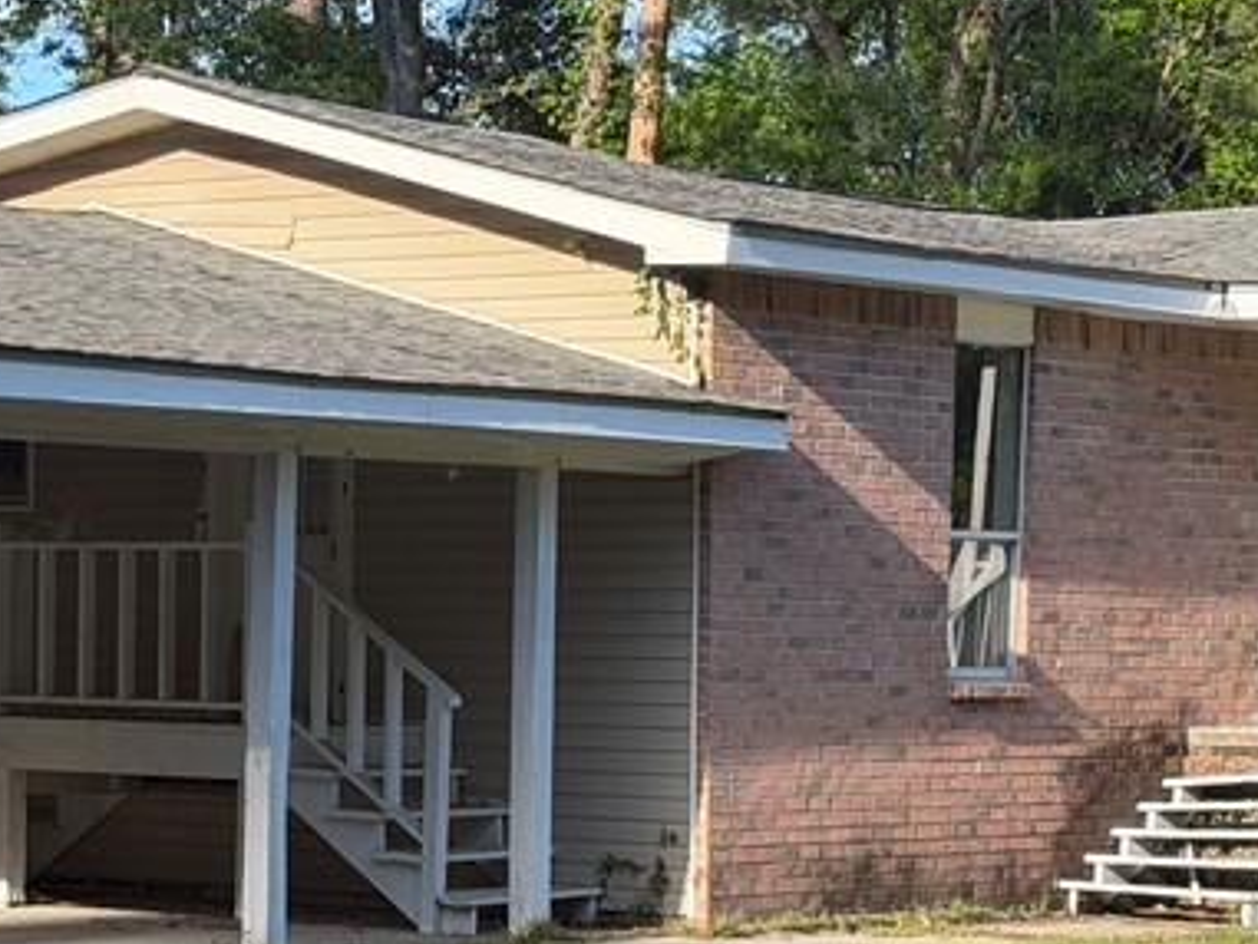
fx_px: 4690
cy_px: 852
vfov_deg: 11.4
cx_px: 158
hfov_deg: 15.1
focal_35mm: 129
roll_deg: -0.3
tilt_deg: -2.2
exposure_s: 1/1307
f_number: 1.78
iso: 100
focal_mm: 6.76
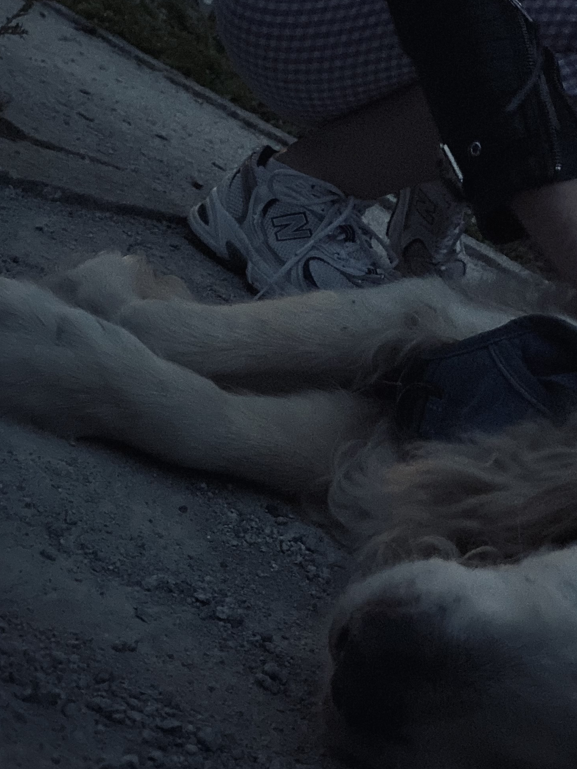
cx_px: 547
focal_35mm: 54
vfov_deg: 34.3
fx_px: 1200
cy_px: 141
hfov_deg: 25.9
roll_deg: -27.8
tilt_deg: +1.8
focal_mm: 4.25
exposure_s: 1/14
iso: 2500
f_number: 1.8
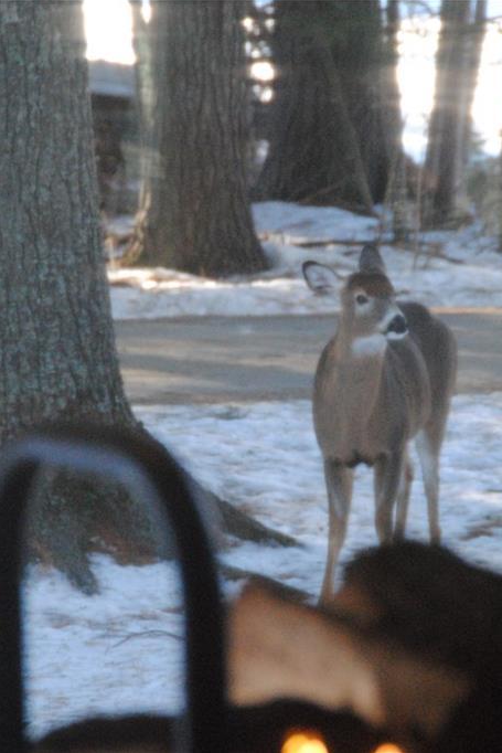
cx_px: 317
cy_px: 376
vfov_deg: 7.0
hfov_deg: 4.7
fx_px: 6125
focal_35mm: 293
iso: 1600
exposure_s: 1/160
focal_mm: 130
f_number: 5.6
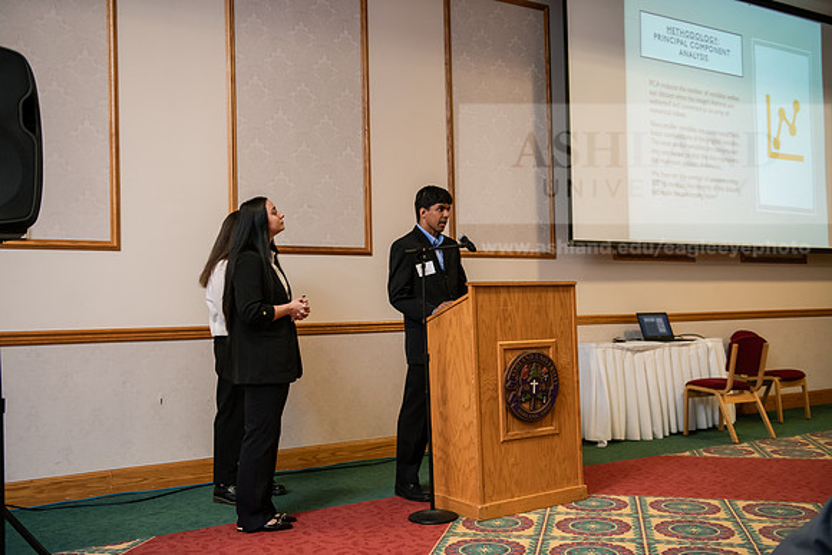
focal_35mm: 36
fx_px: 832
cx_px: 416
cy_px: 278
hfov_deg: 53.1
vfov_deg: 36.9
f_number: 3.2
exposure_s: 1/160
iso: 2000
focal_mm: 36
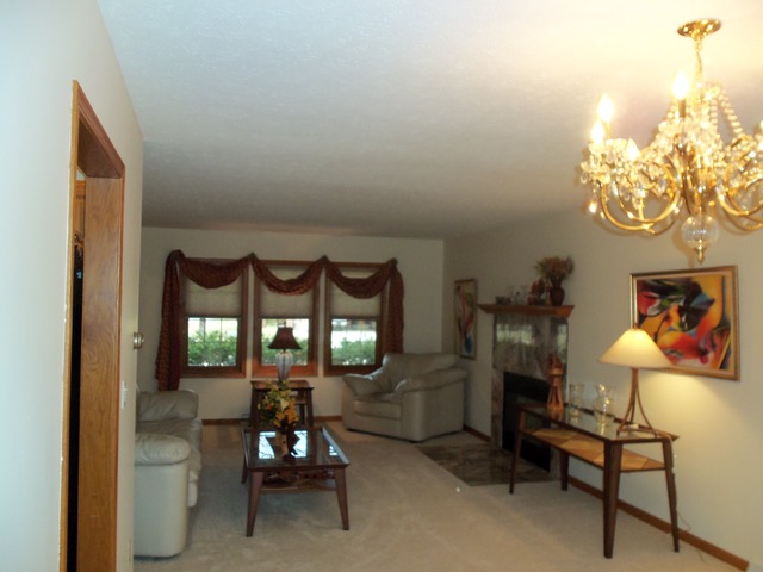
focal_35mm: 29
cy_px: 286
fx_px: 639
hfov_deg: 61.7
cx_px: 382
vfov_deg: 48.2
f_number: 3.4
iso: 125
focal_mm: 5.2
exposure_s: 1/30
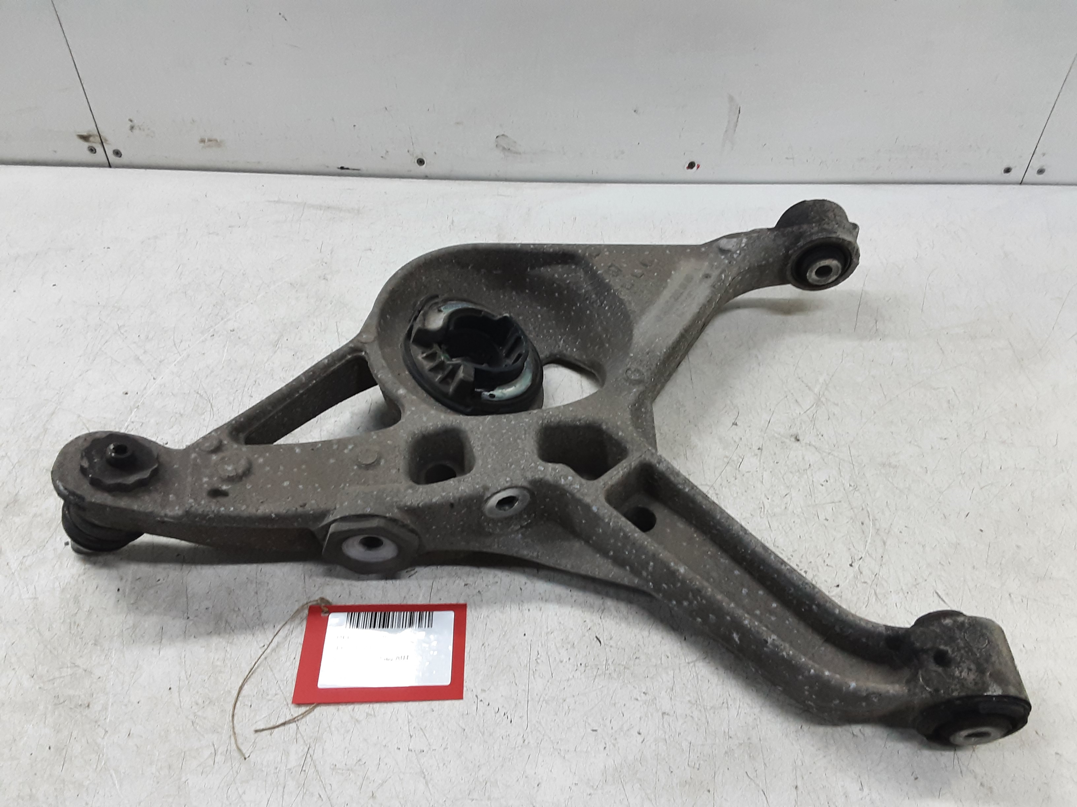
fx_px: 840
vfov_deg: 51.4
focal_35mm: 27
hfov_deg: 65.3
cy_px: 404
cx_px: 538
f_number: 1.9
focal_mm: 2.91
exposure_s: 1/50
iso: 125
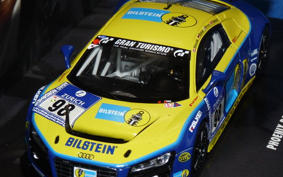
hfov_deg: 14.5
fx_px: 1110
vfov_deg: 9.1
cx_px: 148
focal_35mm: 144
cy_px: 77
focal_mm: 10.8
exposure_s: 1/125
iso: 100
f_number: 4
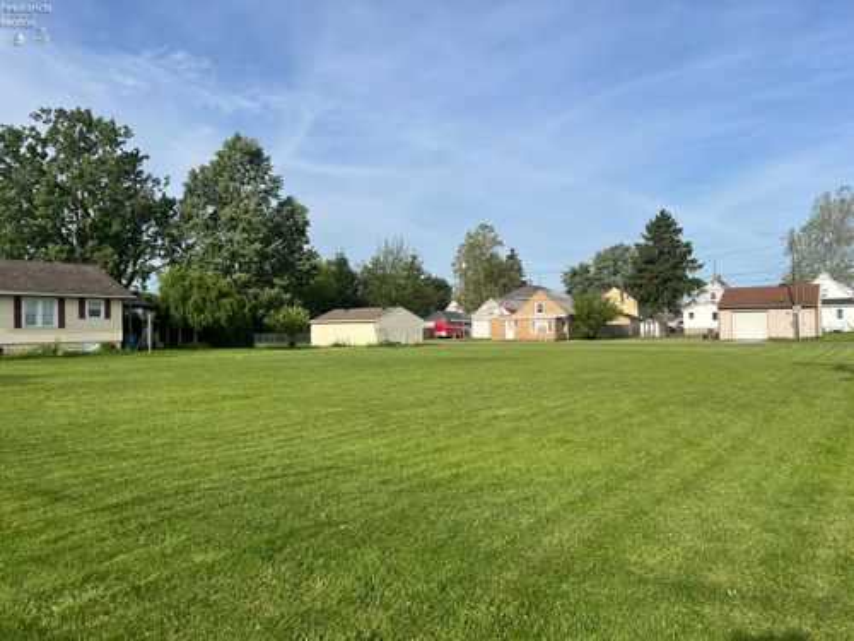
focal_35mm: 26
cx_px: 427
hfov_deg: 67.3
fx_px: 641
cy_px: 320
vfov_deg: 53.1
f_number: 1.5
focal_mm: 5.7
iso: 50
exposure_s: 1/3968
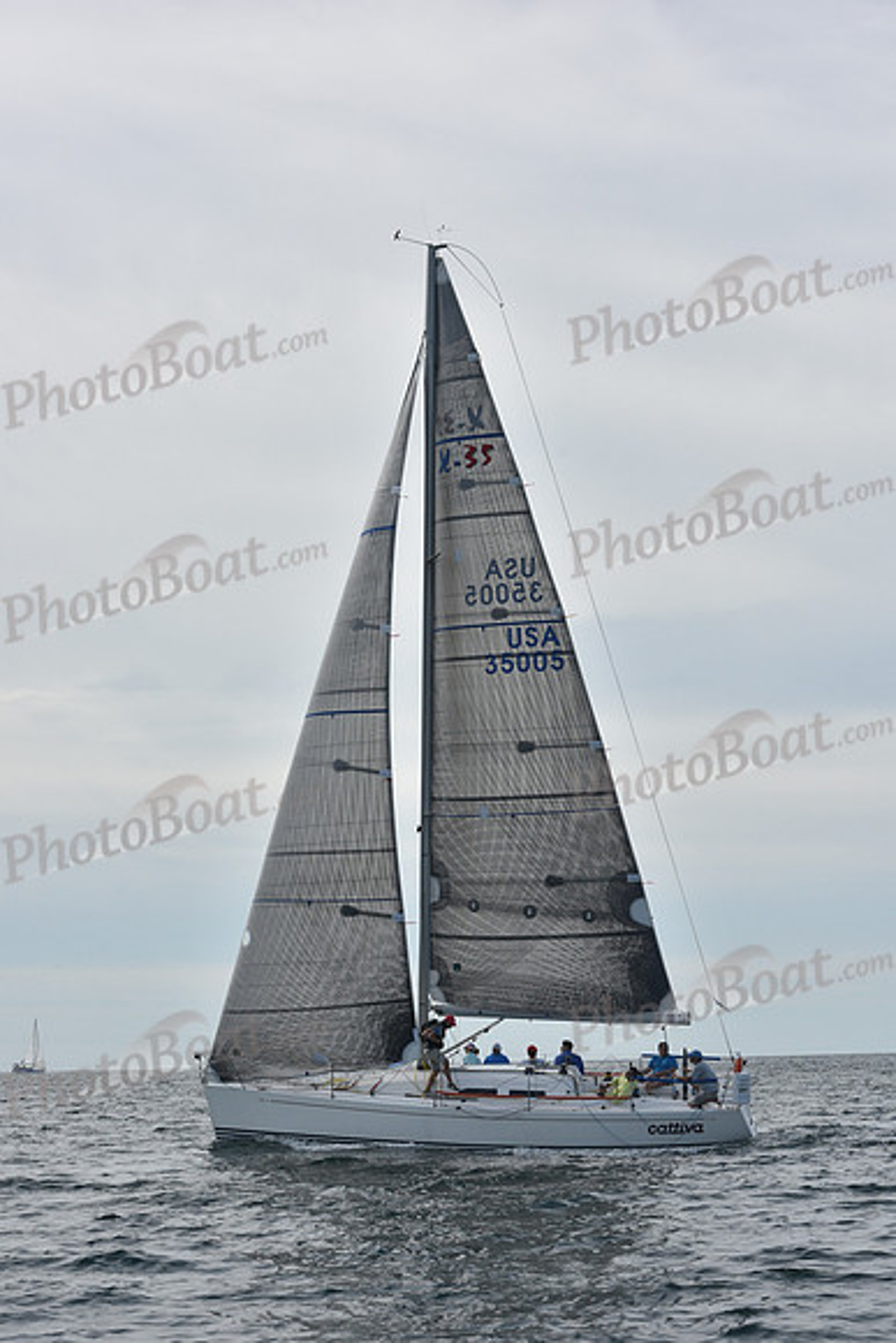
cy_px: 672
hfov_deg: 19.5
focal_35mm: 70
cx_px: 448
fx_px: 2612
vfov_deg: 28.8
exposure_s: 1/1000
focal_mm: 70
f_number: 10
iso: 320
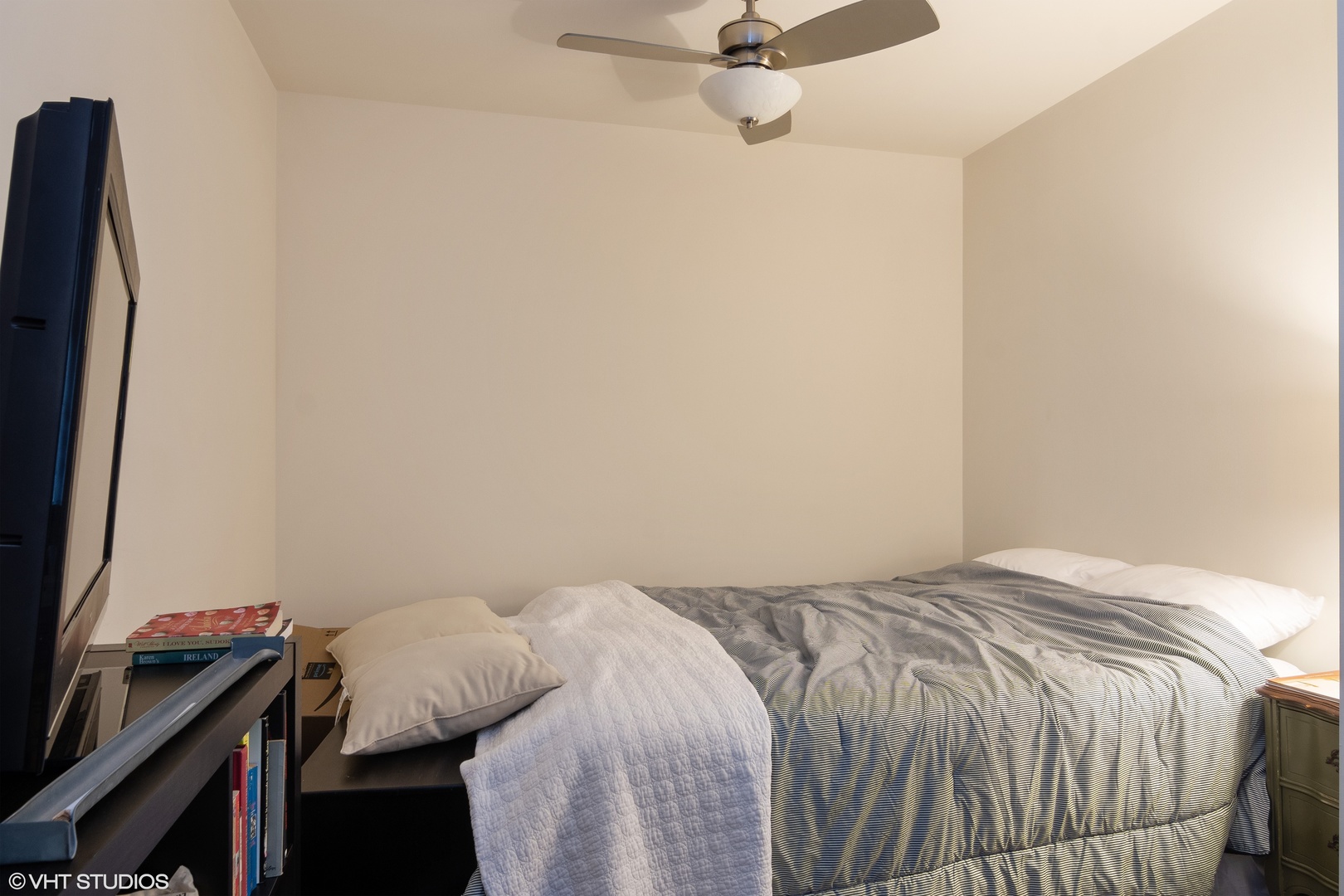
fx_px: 821
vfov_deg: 57.2
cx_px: 672
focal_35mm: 22
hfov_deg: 78.6
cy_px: 448
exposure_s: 3
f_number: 8
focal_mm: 11
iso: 125
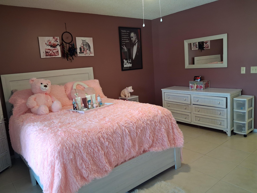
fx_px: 200
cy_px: 96
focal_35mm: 27
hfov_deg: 65.3
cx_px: 128
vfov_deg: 51.4
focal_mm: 4
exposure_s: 1/33
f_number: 1.8
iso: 500
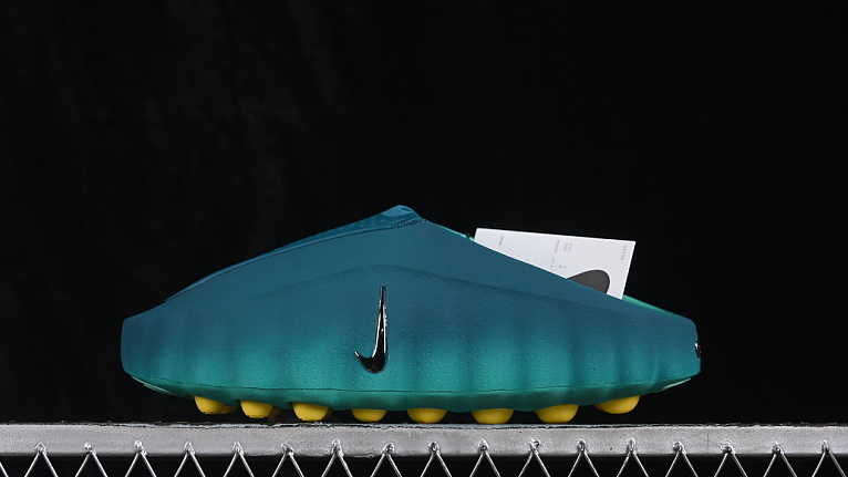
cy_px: 241
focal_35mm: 82
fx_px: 1844
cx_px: 407
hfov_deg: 25.9
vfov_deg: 14.7
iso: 160
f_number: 8
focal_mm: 50
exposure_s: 1/80
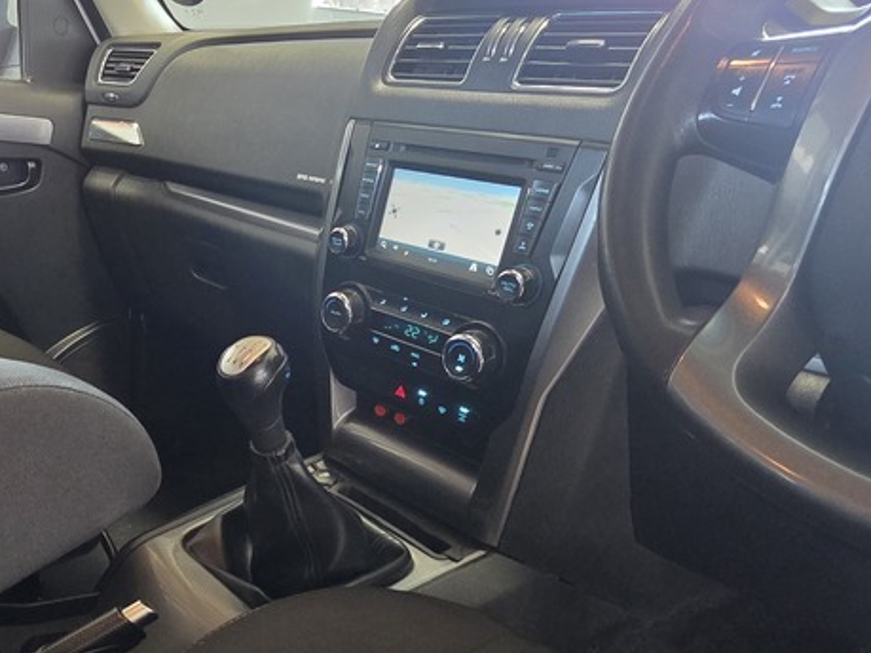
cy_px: 433
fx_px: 730
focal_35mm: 29
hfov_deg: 56.1
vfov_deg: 47.5
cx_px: 146
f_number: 2.2
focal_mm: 2.2
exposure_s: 1/50
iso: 500
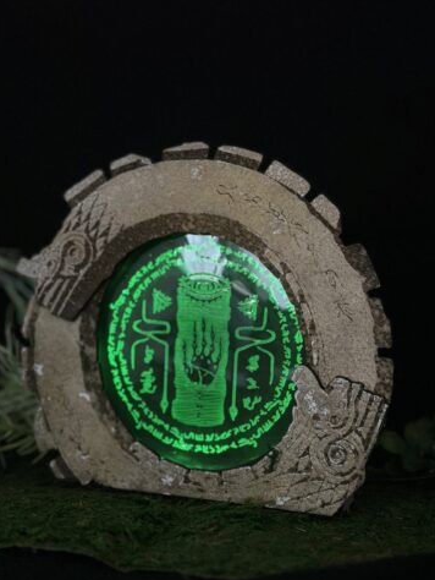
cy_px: 286
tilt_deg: -3.5
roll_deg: +0.1
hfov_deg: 27.1
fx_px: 904
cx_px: 220
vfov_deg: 35.5
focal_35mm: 54
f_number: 1.78
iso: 250
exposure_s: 1/60
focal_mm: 6.86
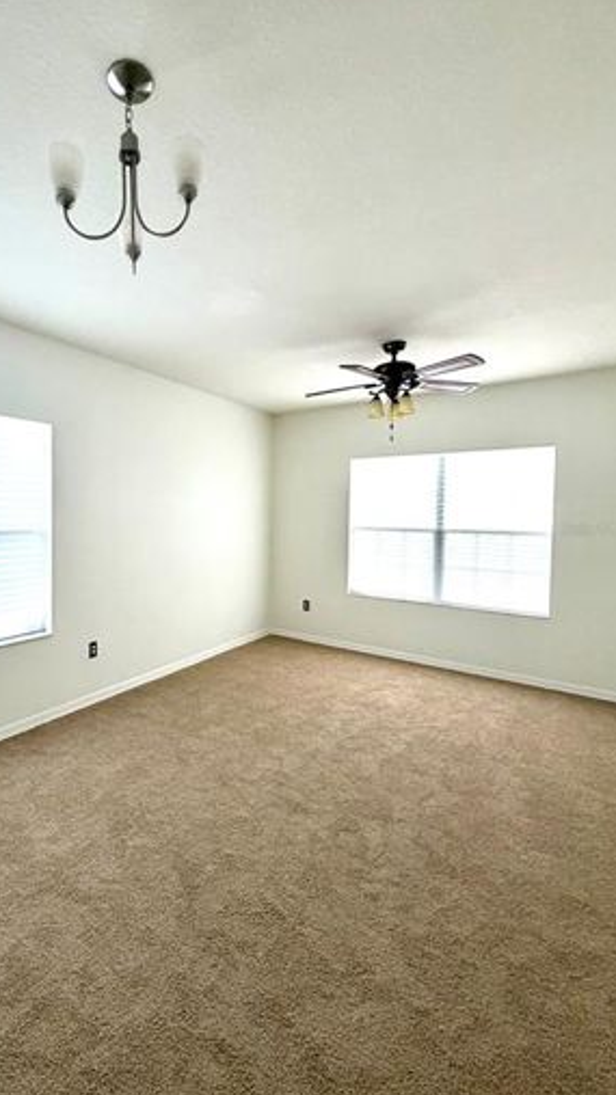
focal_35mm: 16
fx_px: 465
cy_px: 529
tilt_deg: -1.2
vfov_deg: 99.3
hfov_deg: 65.0
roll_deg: -1.1
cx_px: 198
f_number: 2.2
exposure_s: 1/121
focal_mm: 2.22
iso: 250
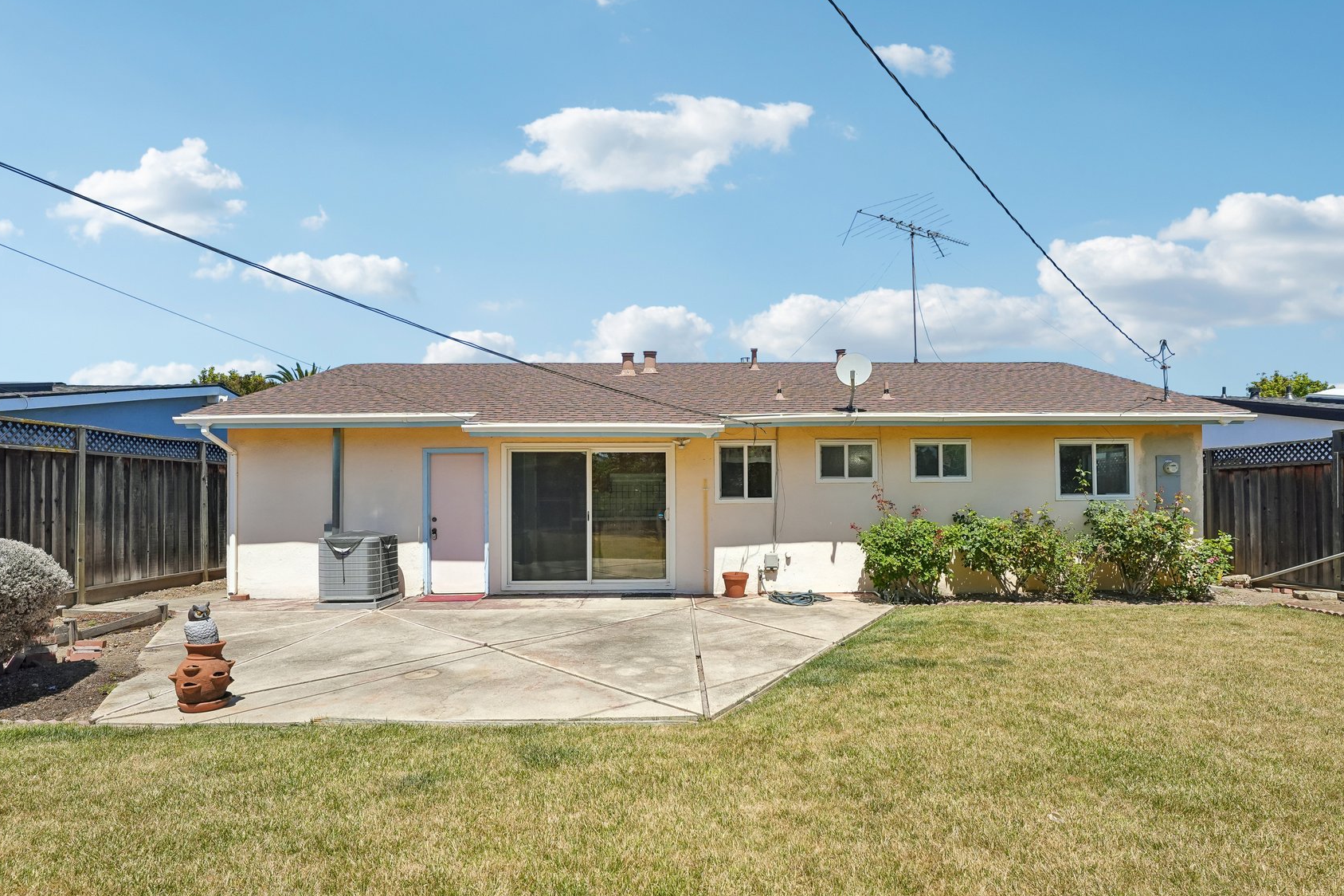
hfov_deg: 93.2
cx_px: 703
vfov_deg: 70.3
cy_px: 486
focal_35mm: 17
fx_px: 635
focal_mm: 14
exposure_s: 1/1000
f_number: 8
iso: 640
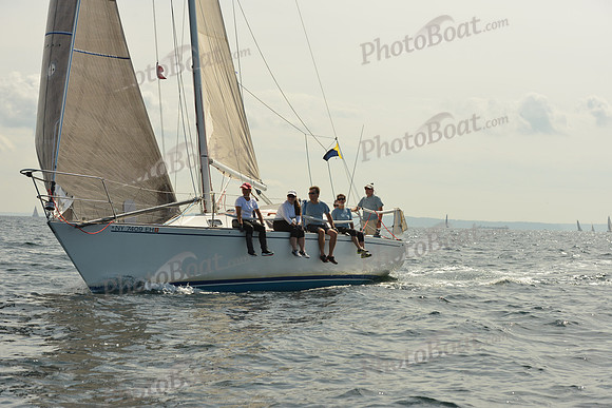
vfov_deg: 18.2
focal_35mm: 75
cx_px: 306
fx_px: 1275
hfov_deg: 27.0
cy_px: 204
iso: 320
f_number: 9
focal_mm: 75
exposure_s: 1/1250
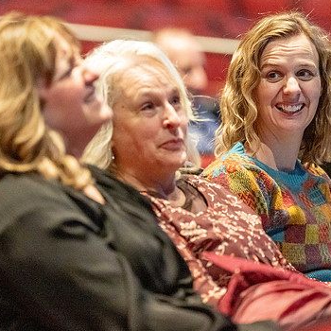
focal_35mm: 328
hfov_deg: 5.3
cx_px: 134
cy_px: 148
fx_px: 3548
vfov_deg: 5.3
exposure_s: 1/160
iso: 10000
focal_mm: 200
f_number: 2.8
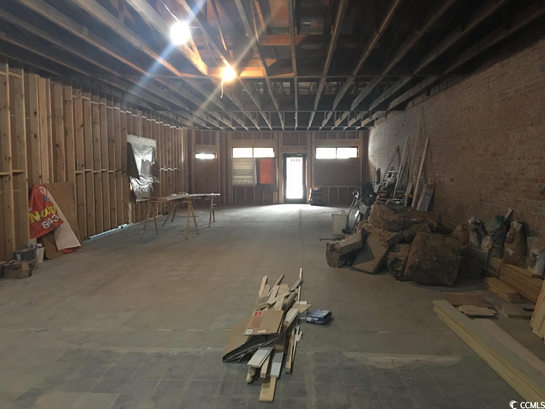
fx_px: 457
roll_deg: +0.0
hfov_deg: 61.7
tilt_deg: -3.0
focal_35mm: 29
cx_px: 272
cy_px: 204
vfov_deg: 48.2
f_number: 2.2
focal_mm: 4.15
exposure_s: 1/4
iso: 100
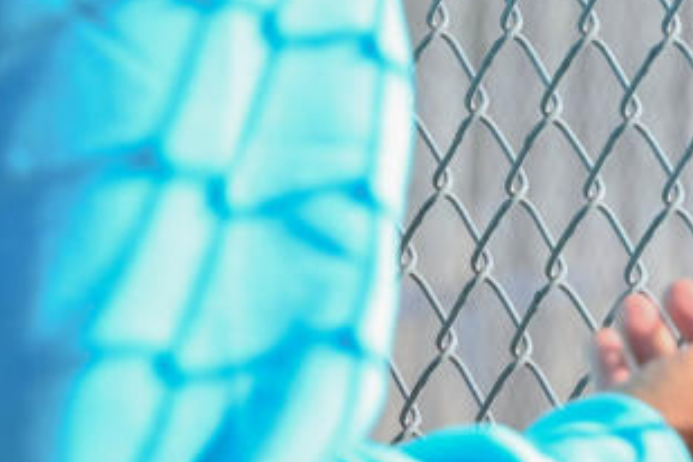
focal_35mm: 340
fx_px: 6544
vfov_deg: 4.0
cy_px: 141
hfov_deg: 5.9
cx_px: 1266
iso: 320
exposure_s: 1/3200
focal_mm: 70
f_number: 2.8
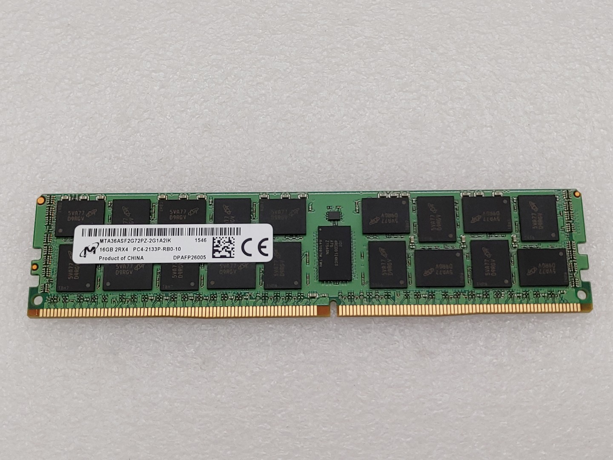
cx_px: 306
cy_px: 230
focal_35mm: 46
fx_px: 815
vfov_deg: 31.5
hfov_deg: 41.2
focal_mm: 4.36
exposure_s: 1/191
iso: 50
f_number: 1.8
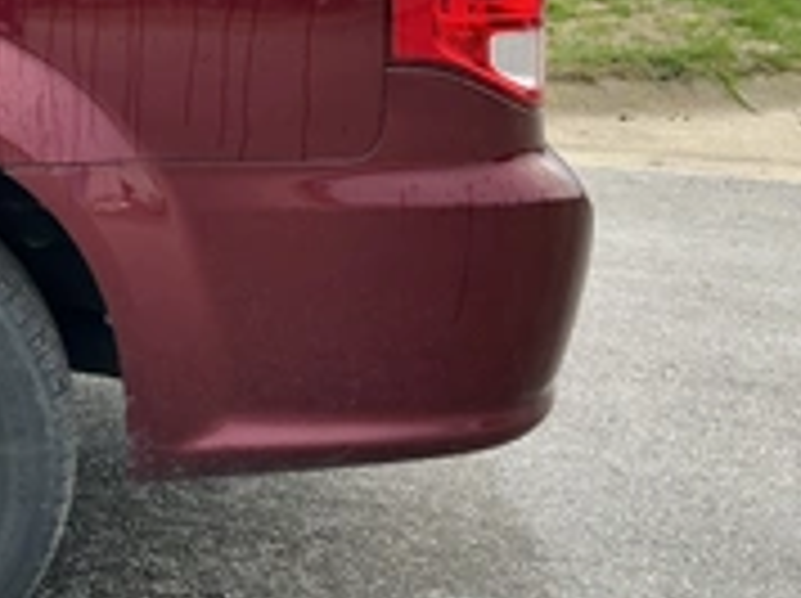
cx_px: -18
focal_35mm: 63
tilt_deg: -11.8
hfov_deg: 28.7
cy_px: 207
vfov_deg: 23.1
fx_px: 1456
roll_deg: -0.3
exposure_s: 1/122
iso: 50
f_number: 1.8
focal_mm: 3
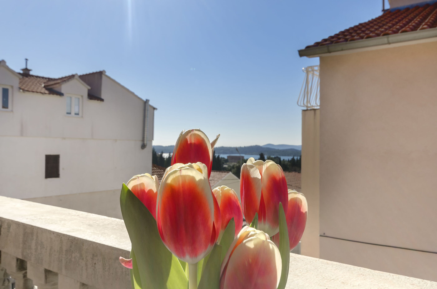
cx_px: 218
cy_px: 144
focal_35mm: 30
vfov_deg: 43.4
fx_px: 363
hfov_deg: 62.0
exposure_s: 1/200
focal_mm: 20
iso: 100
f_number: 13
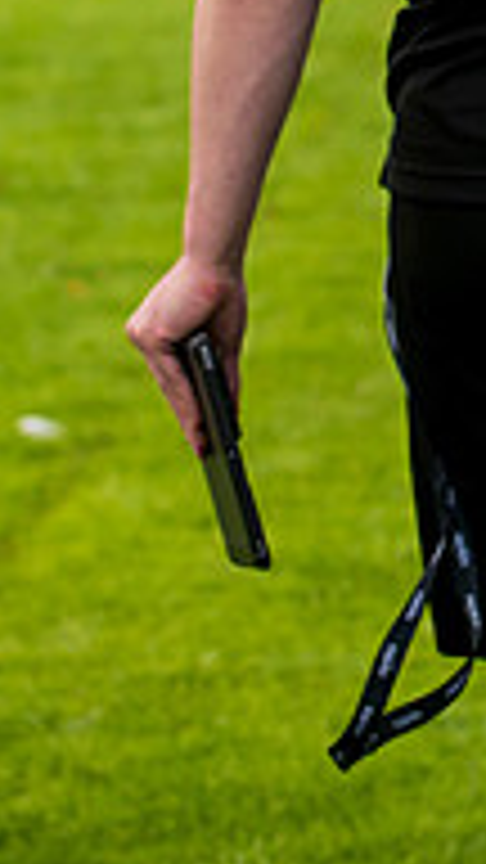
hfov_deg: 4.6
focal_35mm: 265
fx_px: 6071
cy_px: -128
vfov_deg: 8.1
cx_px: 643
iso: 400
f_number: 4
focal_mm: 70
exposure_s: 1/1600
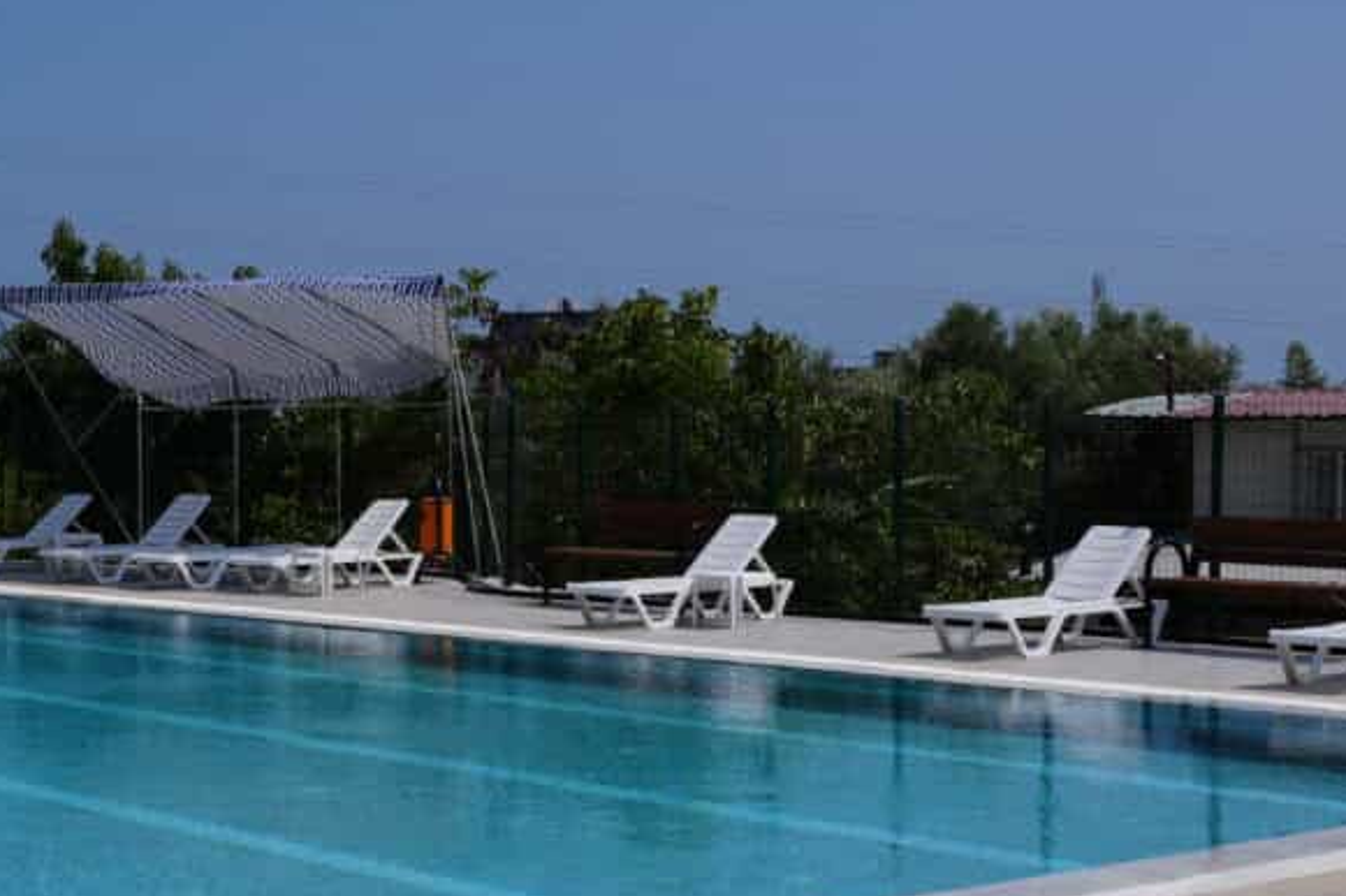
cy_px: 531
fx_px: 2766
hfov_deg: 26.9
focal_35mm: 74
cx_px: 285
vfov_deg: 18.4
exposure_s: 1/500
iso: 100
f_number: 10
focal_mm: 21
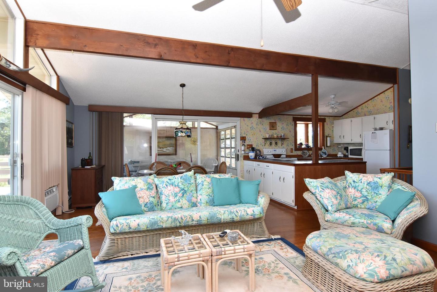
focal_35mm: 18
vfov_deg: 67.5
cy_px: 146
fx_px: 219
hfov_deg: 90.0
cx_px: 218
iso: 800
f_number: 9
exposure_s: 1/80
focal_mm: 12
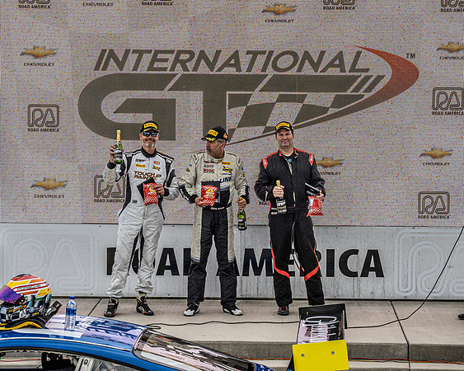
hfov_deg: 15.9
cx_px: 220
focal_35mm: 121
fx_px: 1657
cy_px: 172
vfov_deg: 12.8
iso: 400
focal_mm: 54
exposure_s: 1/400
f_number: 10
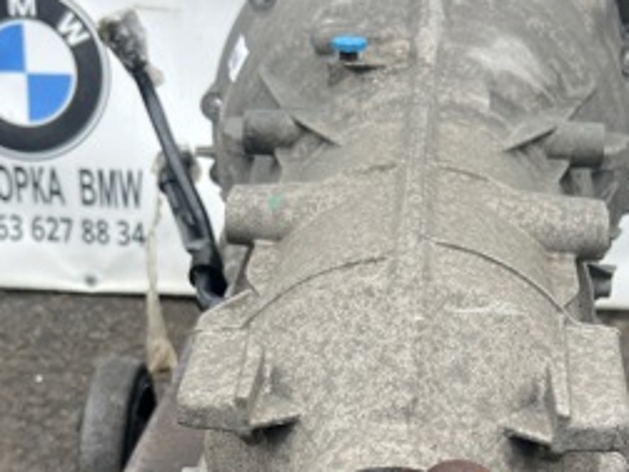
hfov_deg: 29.4
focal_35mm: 66
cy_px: 426
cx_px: 342
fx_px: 1199
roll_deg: +0.8
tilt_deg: -23.7
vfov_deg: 21.7
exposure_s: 1/169
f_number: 1.5
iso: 40
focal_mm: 5.7
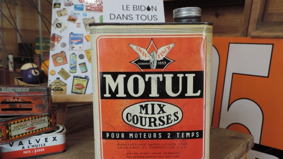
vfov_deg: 34.7
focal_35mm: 34
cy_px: 82
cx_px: 145
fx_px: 255
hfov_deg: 58.0
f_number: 3.1
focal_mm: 4.9
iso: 180
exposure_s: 1/30
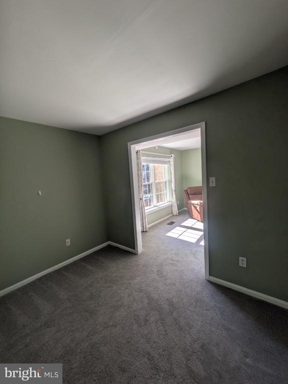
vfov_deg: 102.0
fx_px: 155
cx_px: 144
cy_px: 192
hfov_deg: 85.7
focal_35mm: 14
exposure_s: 1/185
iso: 49
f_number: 2.2
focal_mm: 1.83
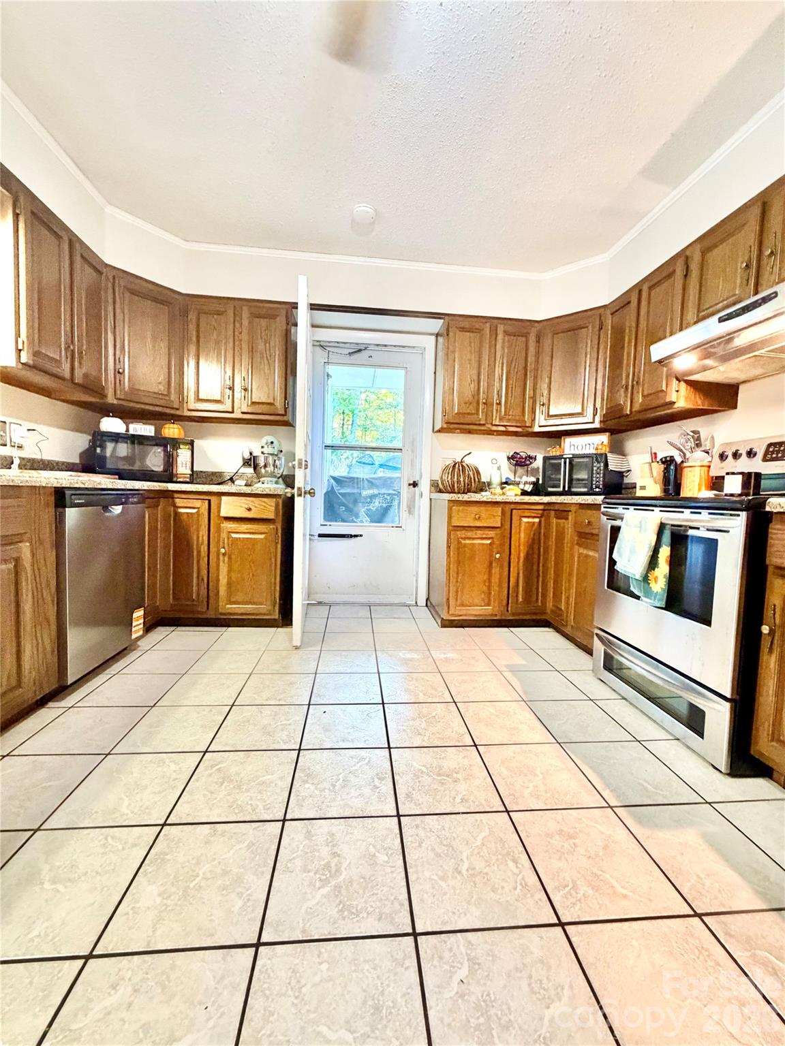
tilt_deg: -4.7
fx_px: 423
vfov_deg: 102.1
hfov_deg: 85.7
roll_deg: -1.8
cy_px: 523
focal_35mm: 14
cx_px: 392
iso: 500
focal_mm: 2.22
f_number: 2.2
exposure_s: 1/60
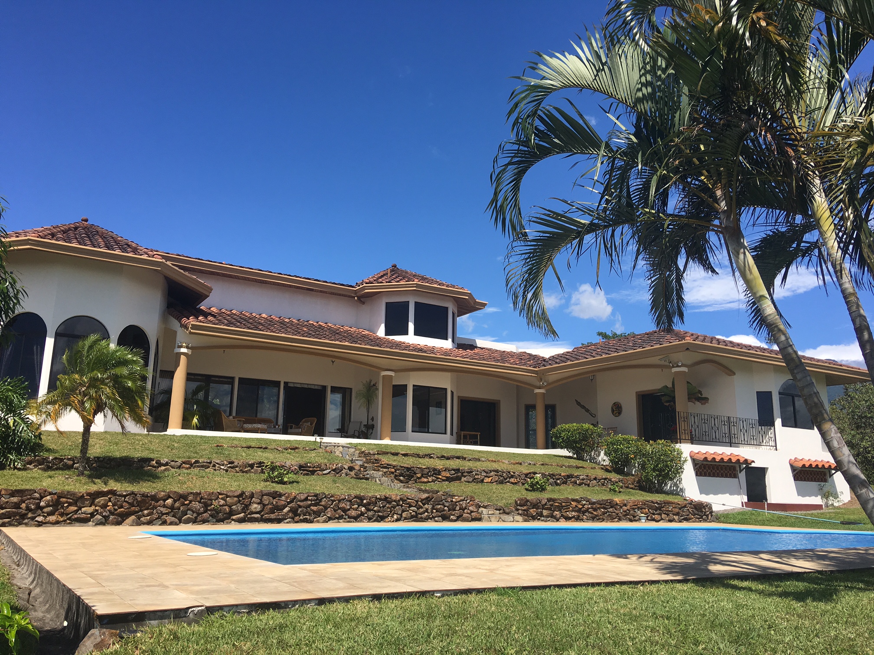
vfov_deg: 48.2
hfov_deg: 61.7
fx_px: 732
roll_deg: -1.1
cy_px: 328
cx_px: 437
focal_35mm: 29
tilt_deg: +12.8
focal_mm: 4.15
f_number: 2.2
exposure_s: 1/1748
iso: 25
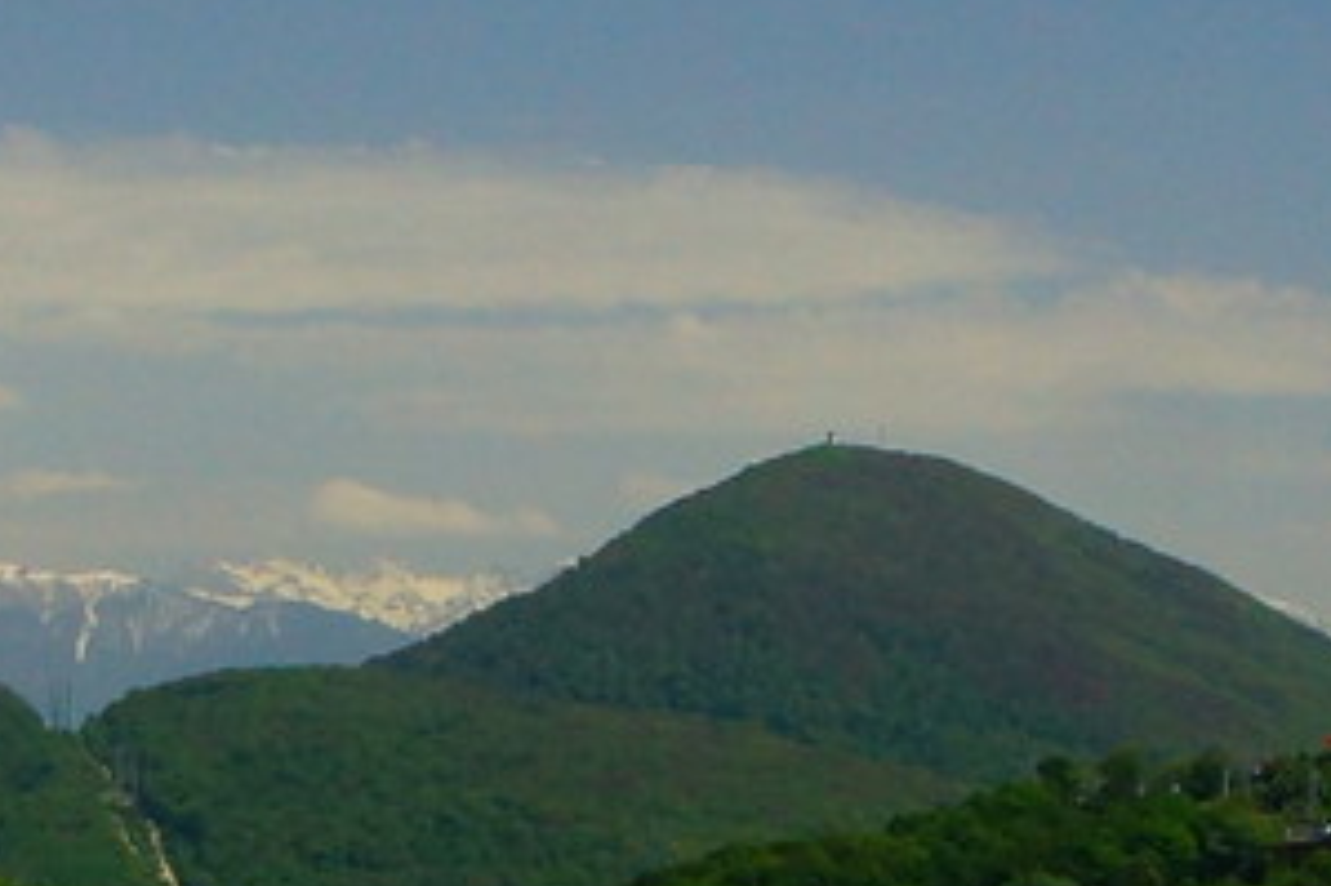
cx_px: 334
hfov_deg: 9.5
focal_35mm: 217
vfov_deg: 6.3
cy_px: 786
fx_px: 8018
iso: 400
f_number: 6.3
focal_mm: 24
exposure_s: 1/800
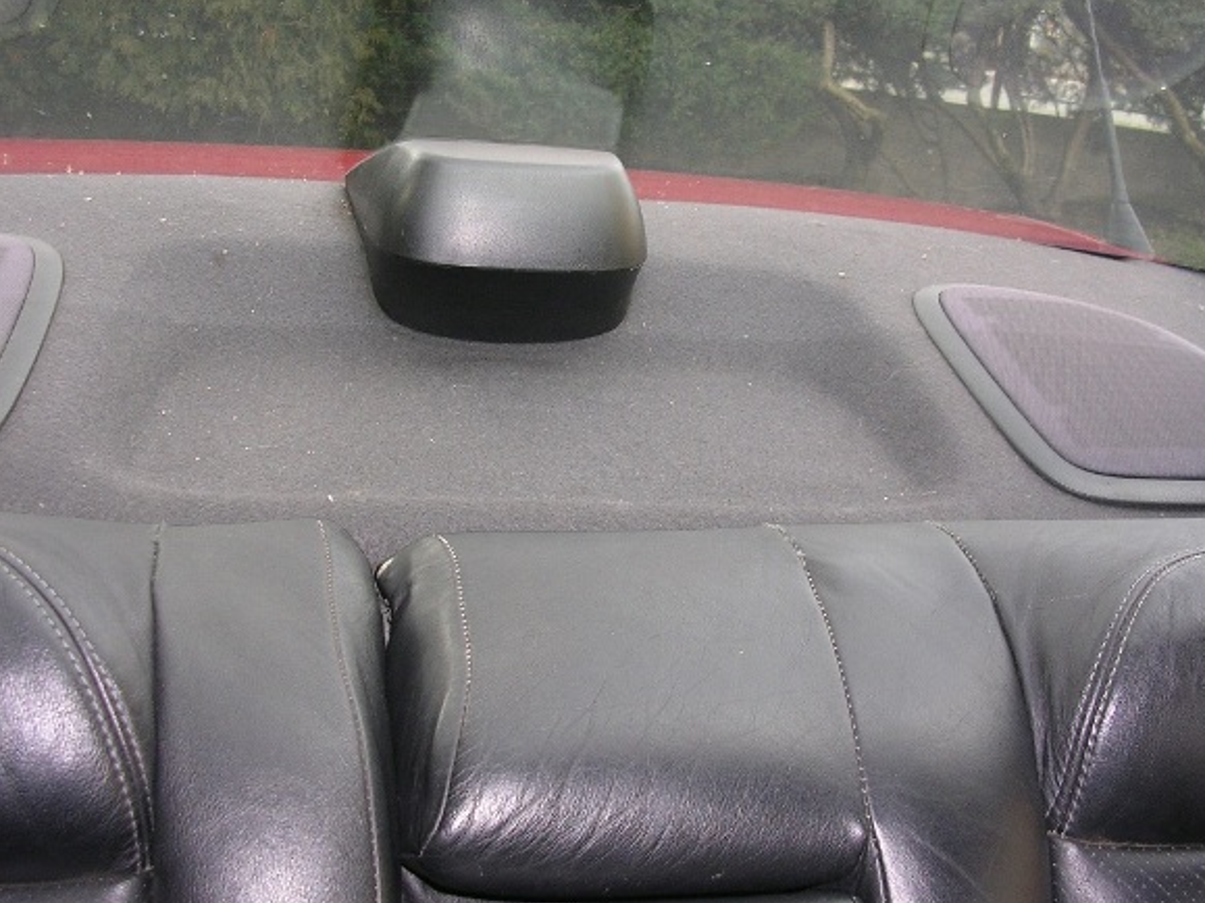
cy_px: 420
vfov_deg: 34.3
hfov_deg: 44.8
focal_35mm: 42
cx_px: 631
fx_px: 1462
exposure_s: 1/30
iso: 50
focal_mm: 5.8
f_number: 2.8
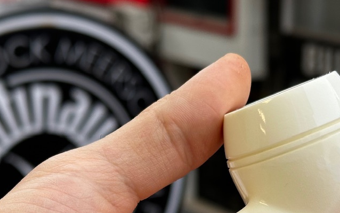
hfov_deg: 20.4
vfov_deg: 12.6
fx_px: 945
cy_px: 243
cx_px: 167
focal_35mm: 102
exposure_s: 1/125
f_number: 1.78
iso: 40
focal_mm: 6.86
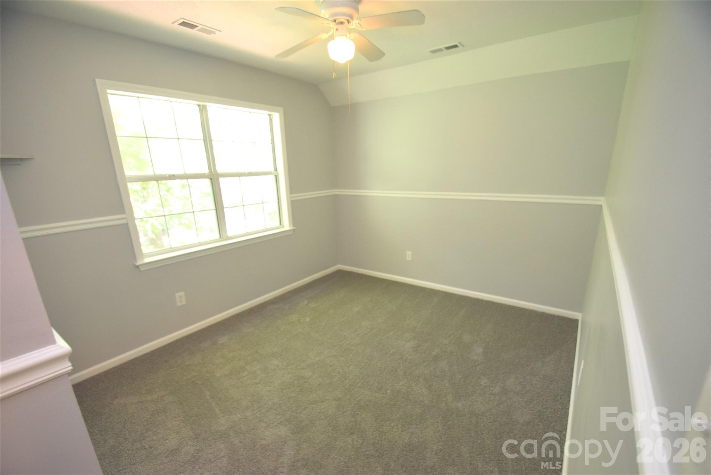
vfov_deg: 77.4
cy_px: 238
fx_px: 296
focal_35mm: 15
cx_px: 356
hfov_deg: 100.4
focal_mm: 10
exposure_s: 1/60
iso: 900
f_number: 3.5
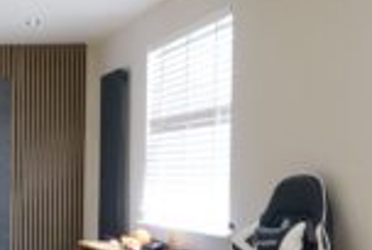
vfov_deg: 21.4
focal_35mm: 63
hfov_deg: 26.7
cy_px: 199
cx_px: -117
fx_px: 652
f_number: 5.6
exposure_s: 1/13
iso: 500
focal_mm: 16
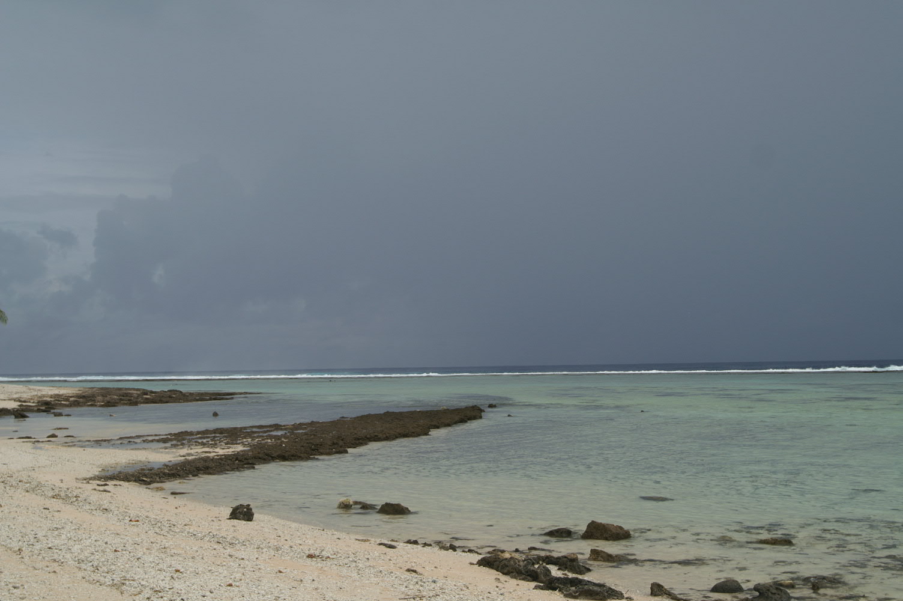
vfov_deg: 25.7
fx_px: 1316
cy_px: 300
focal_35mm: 52
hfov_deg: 37.9
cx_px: 452
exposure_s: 1/250
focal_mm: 35
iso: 100
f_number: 5.6
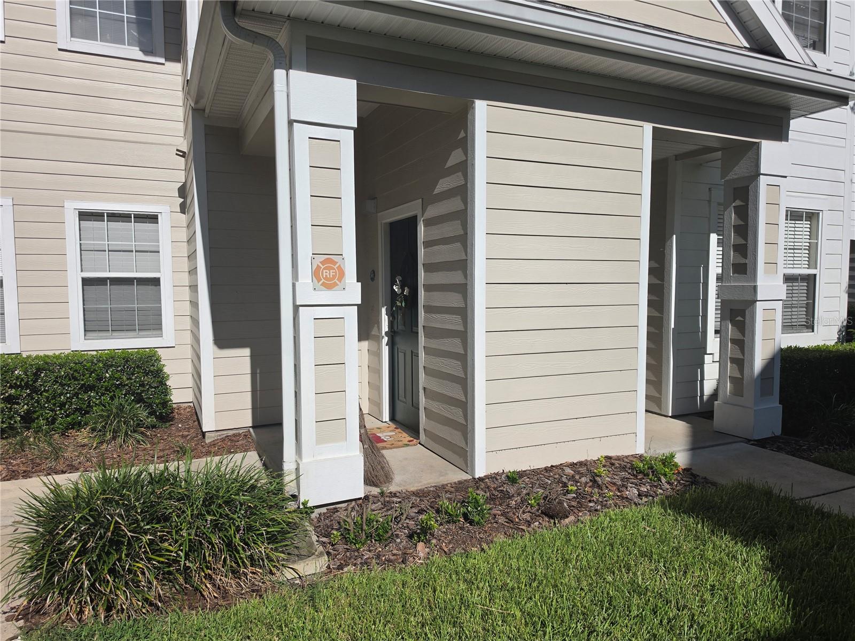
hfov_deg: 73.9
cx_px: 428
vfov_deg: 58.9
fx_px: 568
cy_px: 320
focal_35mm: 23
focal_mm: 6.5
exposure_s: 1/7939
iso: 32
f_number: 1.4
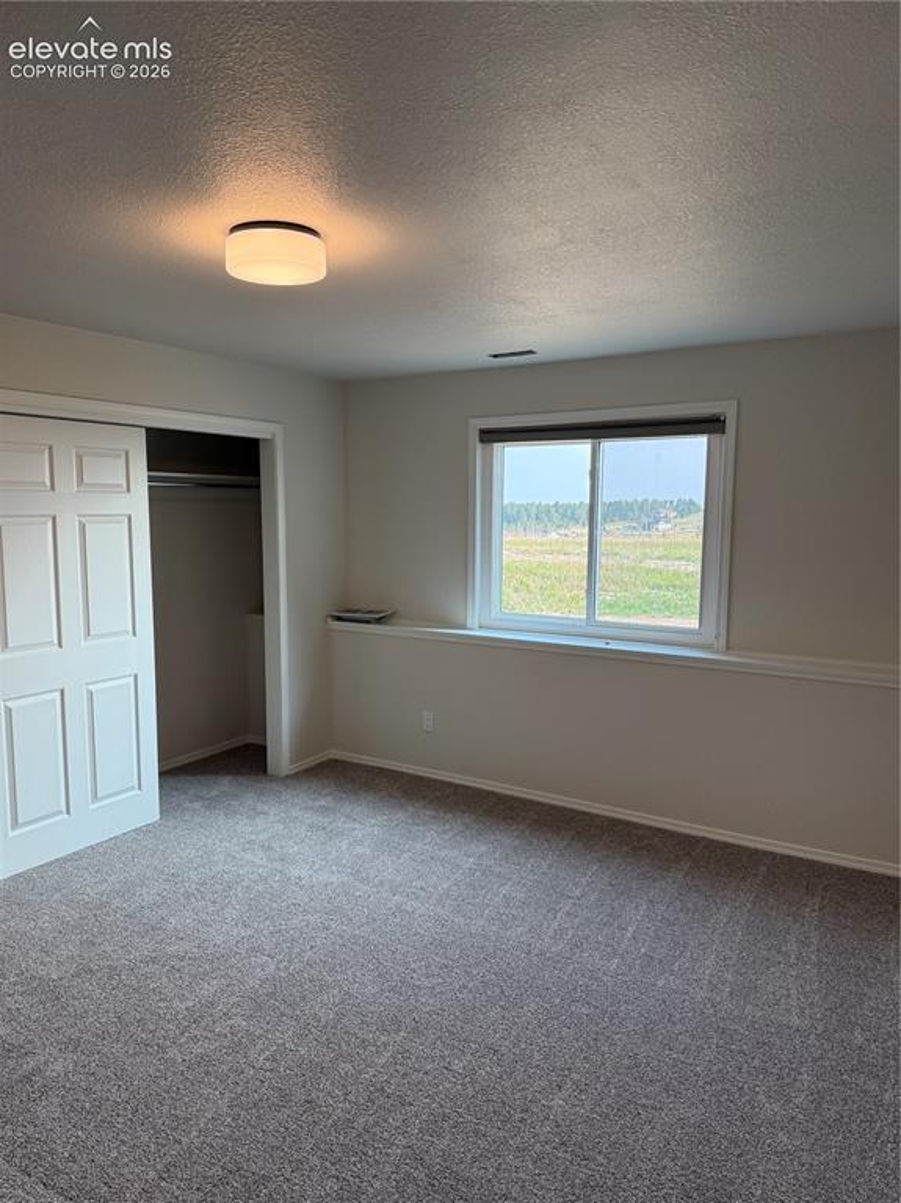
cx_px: 450
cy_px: 602
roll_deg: +0.0
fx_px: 834
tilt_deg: -6.2
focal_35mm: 24
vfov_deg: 71.6
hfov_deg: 56.8
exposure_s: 1/224
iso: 125
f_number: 1.78
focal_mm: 6.76
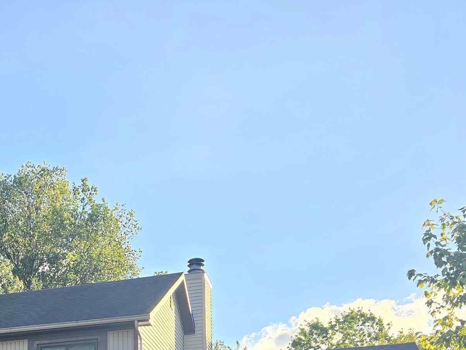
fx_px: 794
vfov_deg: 22.6
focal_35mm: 59
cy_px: 433
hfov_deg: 30.0
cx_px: -23
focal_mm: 6.3
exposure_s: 1/385
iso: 12
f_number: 1.7
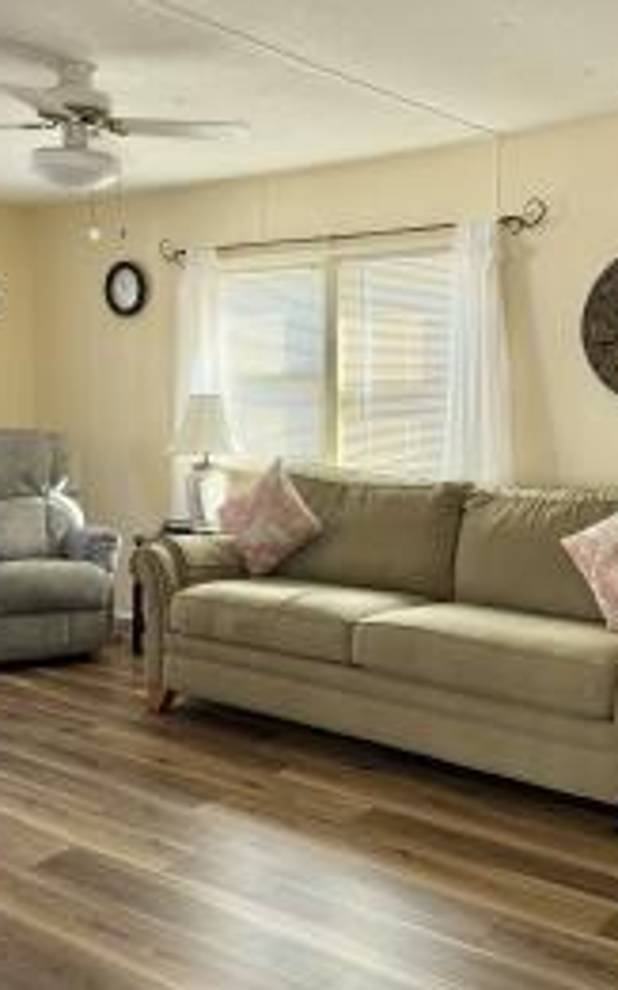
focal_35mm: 39
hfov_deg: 32.7
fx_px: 1052
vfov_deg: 50.3
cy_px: 444
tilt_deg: -3.5
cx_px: 281
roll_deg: -0.3
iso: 200
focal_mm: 6.76
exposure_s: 1/151
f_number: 1.78
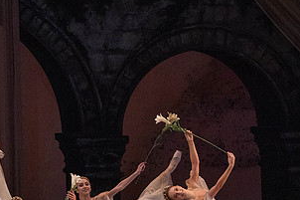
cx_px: 60
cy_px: 142
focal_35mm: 459
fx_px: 3823
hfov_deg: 4.5
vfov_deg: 3.0
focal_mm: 200
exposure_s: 1/320
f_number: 7.1
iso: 8000
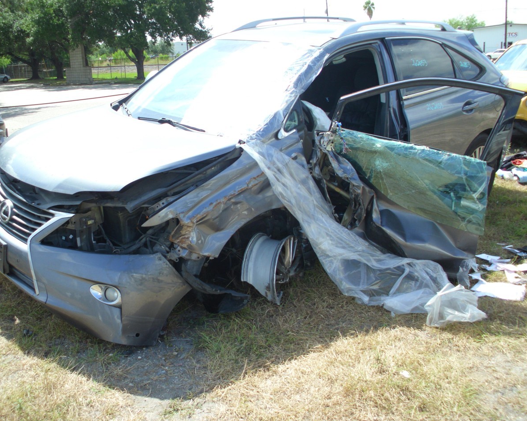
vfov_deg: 37.3
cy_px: 209
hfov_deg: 45.8
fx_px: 624
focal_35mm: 40
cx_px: 254
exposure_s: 1/449
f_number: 2.9
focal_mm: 6.3
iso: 50
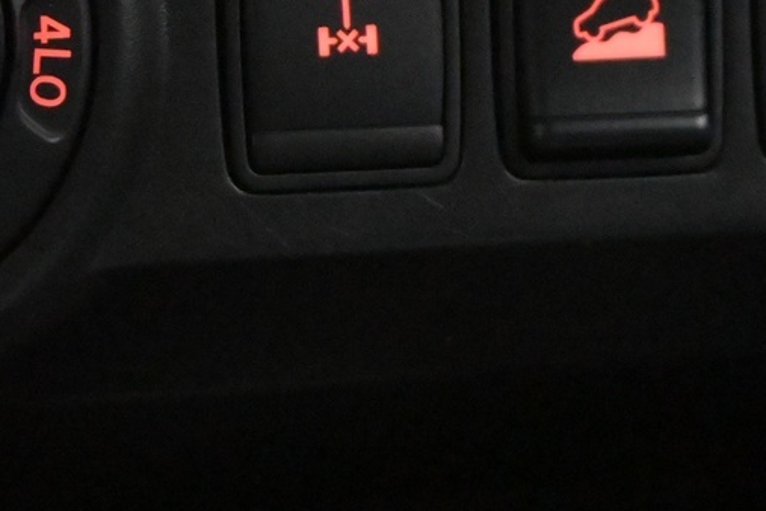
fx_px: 3468
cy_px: -21
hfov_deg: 12.6
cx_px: 422
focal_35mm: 163
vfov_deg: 8.4
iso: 11400
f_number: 5
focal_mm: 34
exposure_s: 1/50
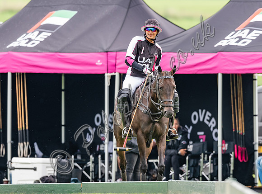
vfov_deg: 1.9
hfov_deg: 2.5
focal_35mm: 790
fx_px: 5950
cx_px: 150
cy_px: 88
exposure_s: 1/400
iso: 400
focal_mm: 500
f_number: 4.5
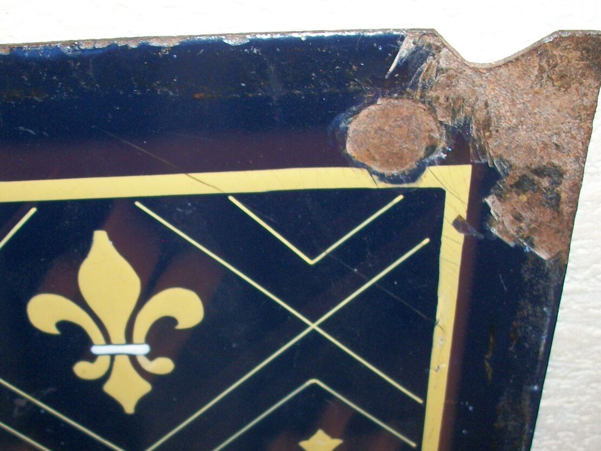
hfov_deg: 32.6
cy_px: 368
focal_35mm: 59
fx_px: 1024
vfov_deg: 24.4
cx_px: 251
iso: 80
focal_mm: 5.7
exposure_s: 1/30
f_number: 2.9
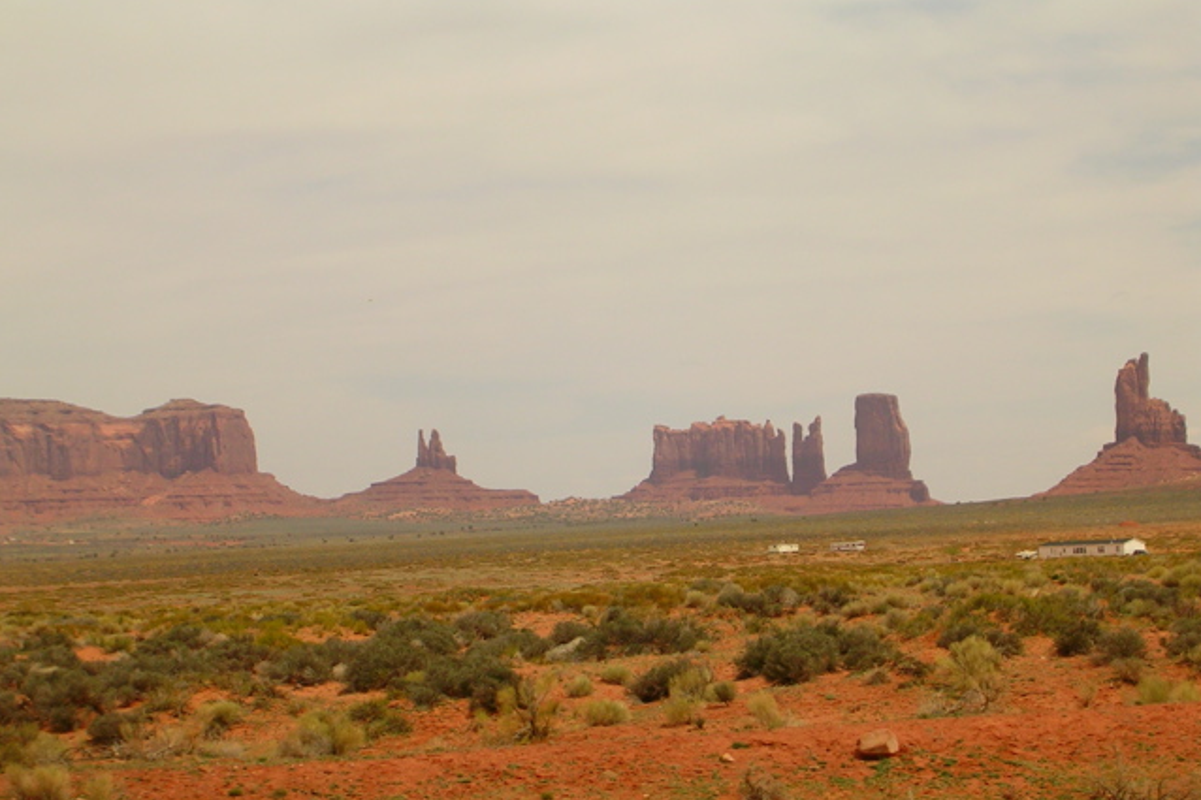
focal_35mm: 120
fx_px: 4002
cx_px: 600
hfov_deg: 17.1
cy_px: 427
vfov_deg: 11.4
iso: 50
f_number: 4.9
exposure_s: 1/642
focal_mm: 17.4
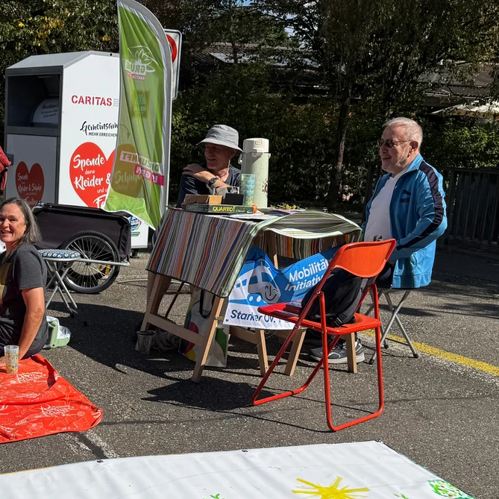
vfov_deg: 32.5
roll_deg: -2.3
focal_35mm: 52
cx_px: 81
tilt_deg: -13.1
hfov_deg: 31.7
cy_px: 337
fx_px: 848
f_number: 1.78
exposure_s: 1/6410
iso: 80
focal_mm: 6.76
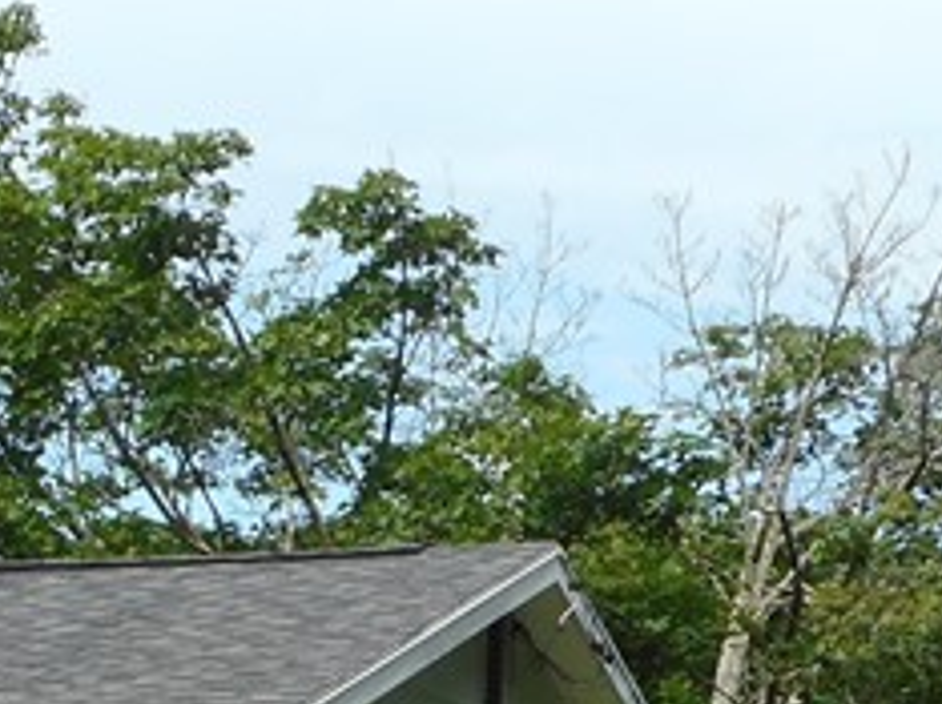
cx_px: -217
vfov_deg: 8.2
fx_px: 4649
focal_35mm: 171
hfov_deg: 11.3
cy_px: 1452
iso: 80
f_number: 4.5
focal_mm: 6.9
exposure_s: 1/320
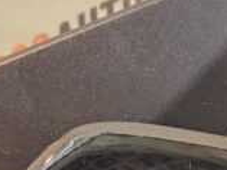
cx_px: 97
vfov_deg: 16.3
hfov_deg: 23.5
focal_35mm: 83
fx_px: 545
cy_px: 250
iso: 1681
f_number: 1.79
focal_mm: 4.74
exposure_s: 1/25
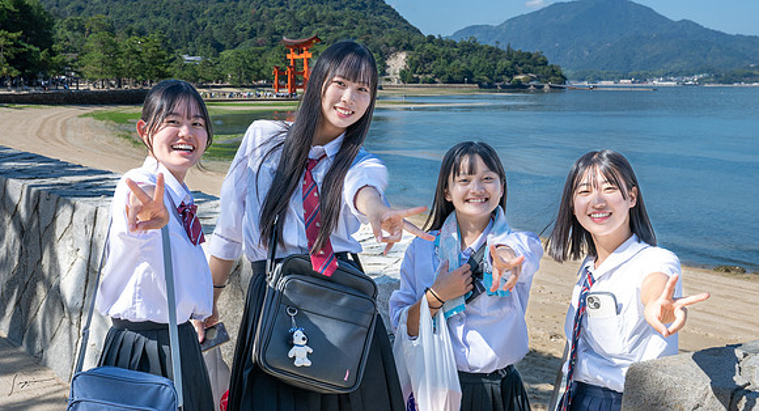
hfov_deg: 42.2
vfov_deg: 23.6
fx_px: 981
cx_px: 326
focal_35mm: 49
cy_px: 235
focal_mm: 33
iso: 280
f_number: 8
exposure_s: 1/320
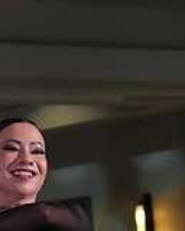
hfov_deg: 5.5
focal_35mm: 279
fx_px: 1910
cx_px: -69
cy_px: 396
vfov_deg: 6.8
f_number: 5.6
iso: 8000
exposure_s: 1/500
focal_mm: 82
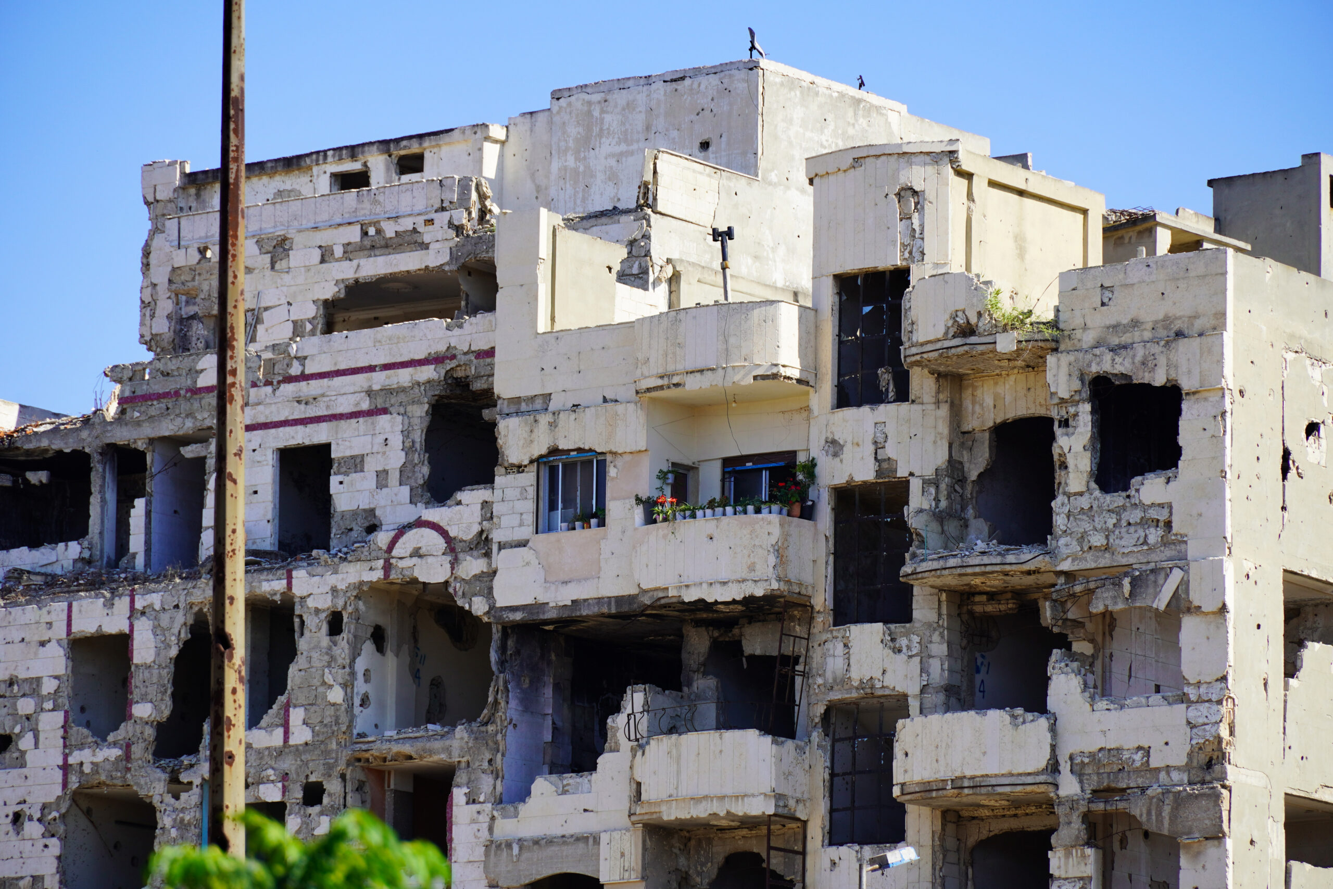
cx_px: 666
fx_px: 7498
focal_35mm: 202
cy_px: 444
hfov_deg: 10.2
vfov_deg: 6.8
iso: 100
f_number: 7.1
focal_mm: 135
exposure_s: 1/320
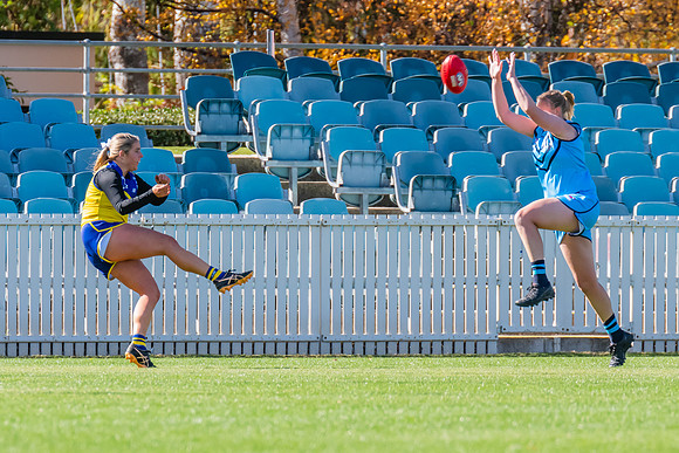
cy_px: 254
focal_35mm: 804
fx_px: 15168
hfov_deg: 2.6
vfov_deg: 1.7
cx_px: 184
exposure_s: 1/1250
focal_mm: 420
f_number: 7.1
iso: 800
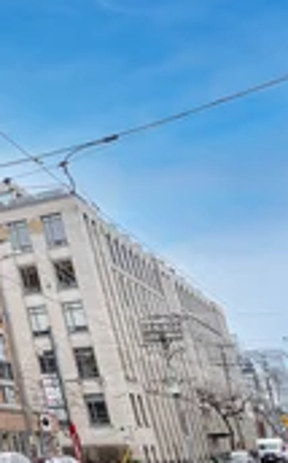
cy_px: 192
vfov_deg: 35.6
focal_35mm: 57
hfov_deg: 14.3
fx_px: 718
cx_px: -420
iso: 80
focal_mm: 10
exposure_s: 1/100
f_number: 7.1
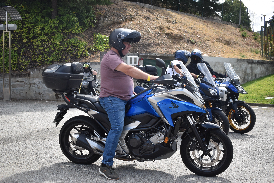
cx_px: 137
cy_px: 92
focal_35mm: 40
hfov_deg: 47.9
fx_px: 308
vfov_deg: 33.0
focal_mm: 27
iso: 400
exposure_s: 1/1250
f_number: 4.5
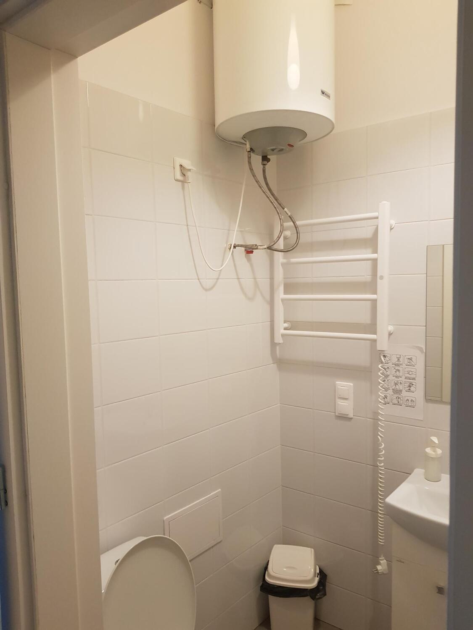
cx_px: 236
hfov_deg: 53.1
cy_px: 315
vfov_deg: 67.3
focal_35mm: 26
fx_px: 474
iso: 250
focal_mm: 4.2
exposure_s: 1/33
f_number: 1.7
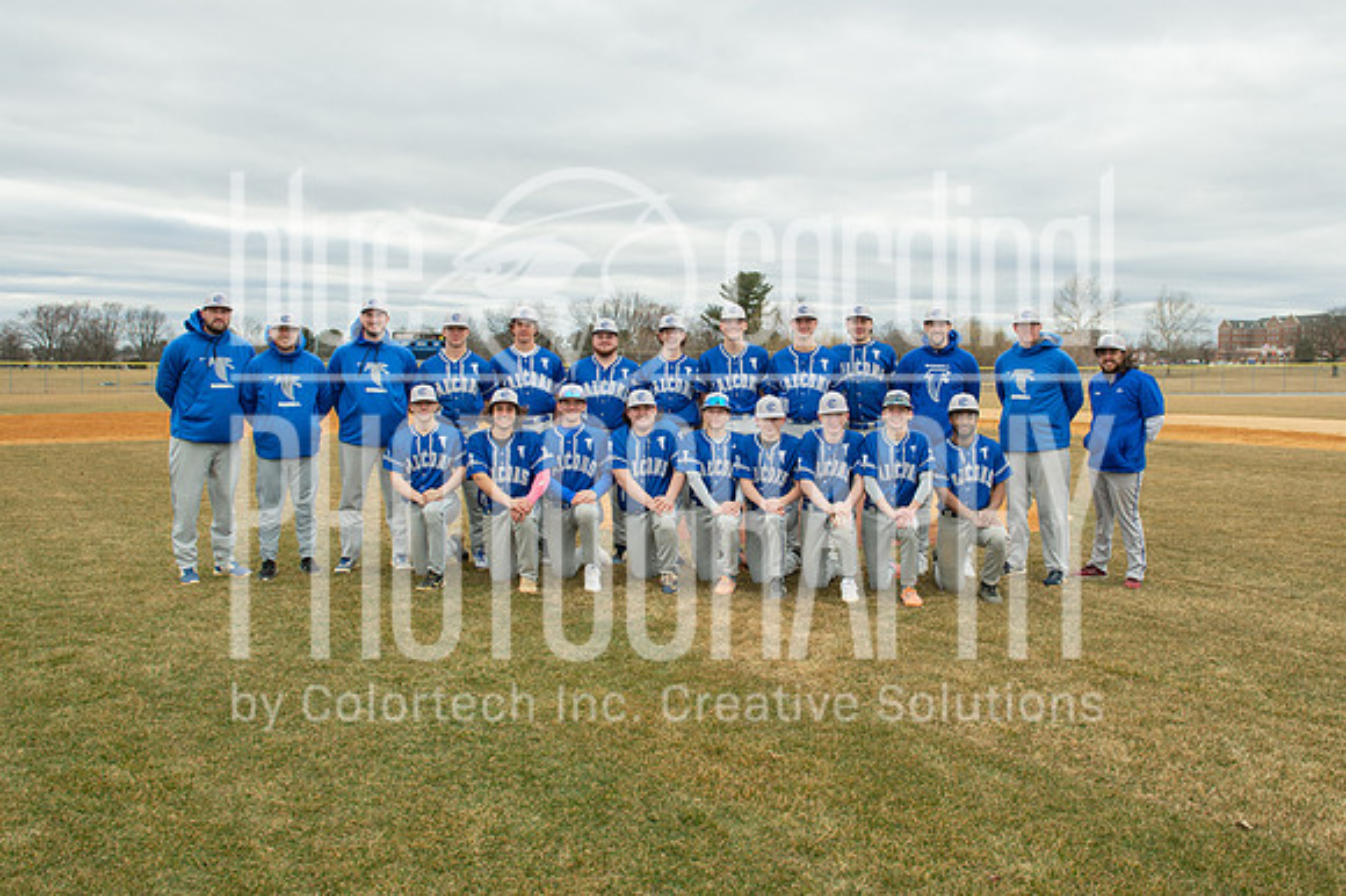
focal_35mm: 29
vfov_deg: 45.5
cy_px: 436
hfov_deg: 64.3
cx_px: 737
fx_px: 1068
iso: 100
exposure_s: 1/160
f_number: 5
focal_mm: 24
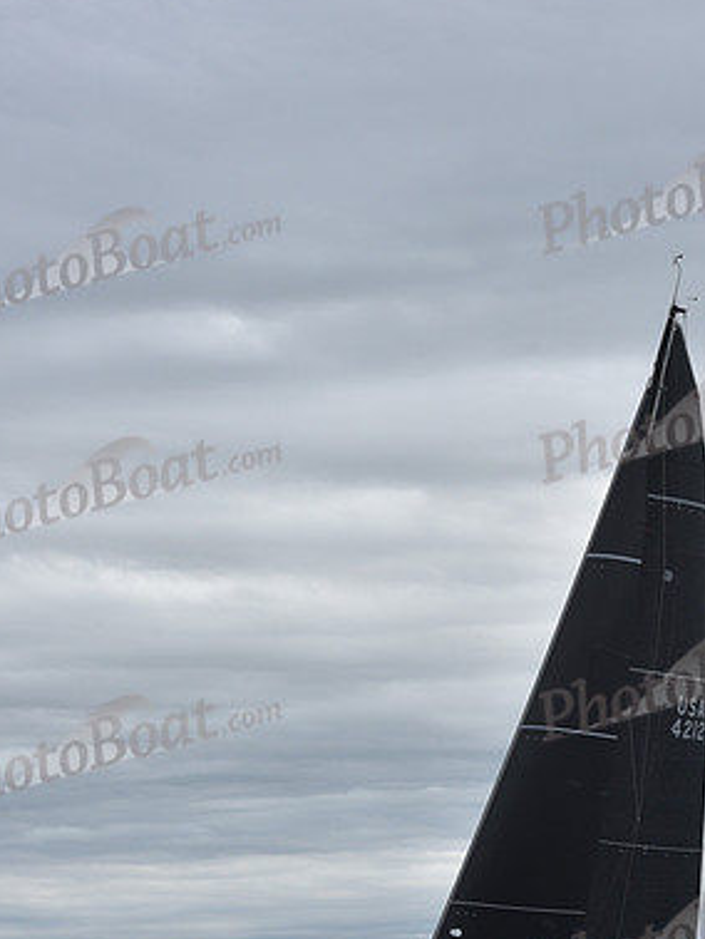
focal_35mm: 115
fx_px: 3119
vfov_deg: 17.1
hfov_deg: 12.9
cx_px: 411
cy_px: 584
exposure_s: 1/1000
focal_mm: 78
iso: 400
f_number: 8
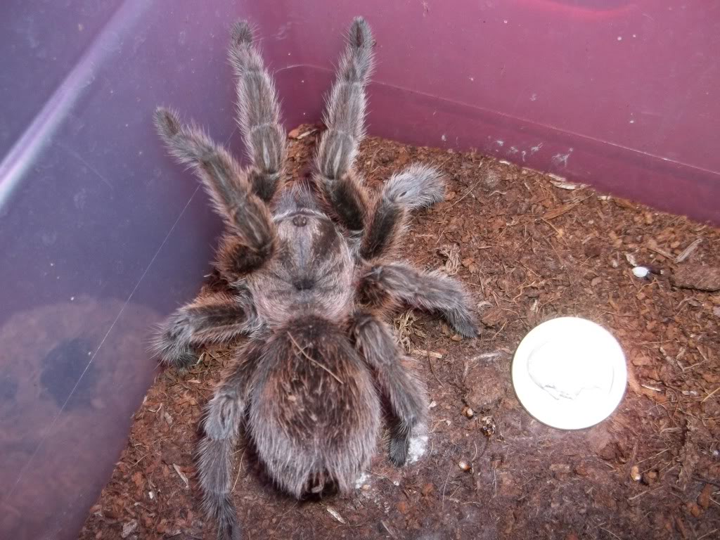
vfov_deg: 42.9
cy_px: 270
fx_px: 686
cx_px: 360
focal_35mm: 33
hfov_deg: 55.4
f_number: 3.3
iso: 160
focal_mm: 5.9
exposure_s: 1/30
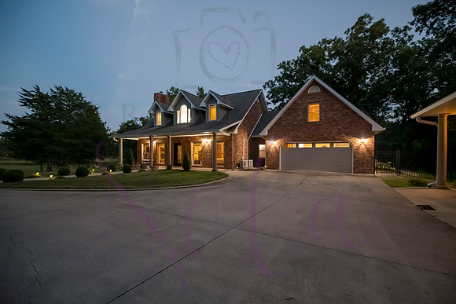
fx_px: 186
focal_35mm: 15
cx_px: 234
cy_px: 155
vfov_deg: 78.5
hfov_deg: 101.5
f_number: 2.8
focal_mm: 14
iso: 5000
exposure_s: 1/60
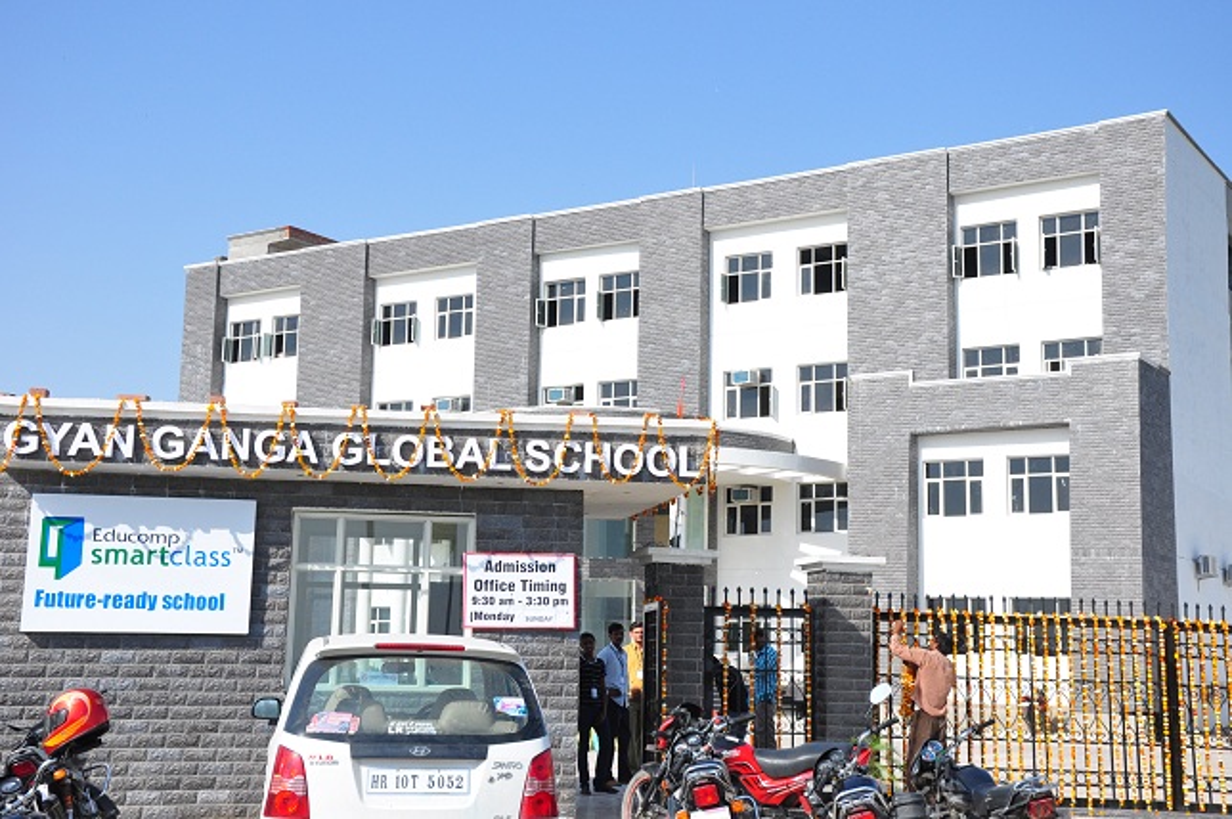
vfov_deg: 28.0
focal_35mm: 48
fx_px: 1641
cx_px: 616
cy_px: 410
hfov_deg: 41.2
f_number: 8
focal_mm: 32
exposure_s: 1/1250
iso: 500
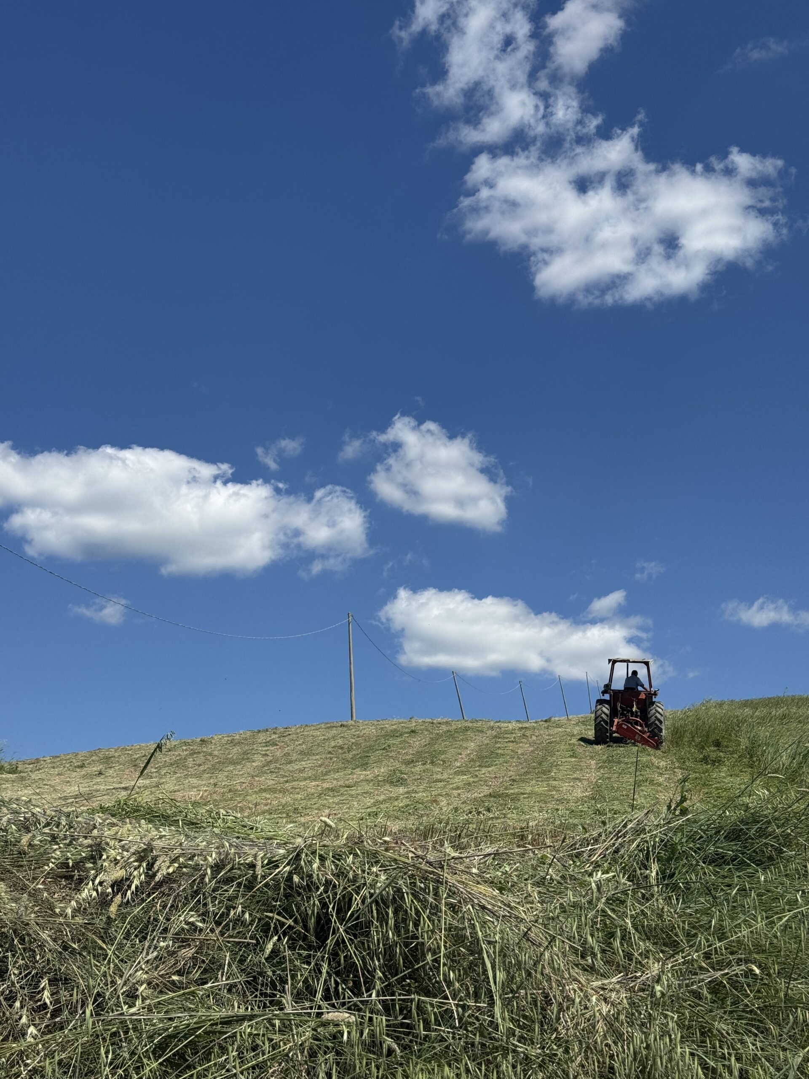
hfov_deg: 30.3
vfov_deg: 39.7
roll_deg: +0.5
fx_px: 1496
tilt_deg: +19.5
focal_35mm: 48
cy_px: 540
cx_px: 404
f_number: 1.78
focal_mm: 6.76
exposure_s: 1/7092
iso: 64
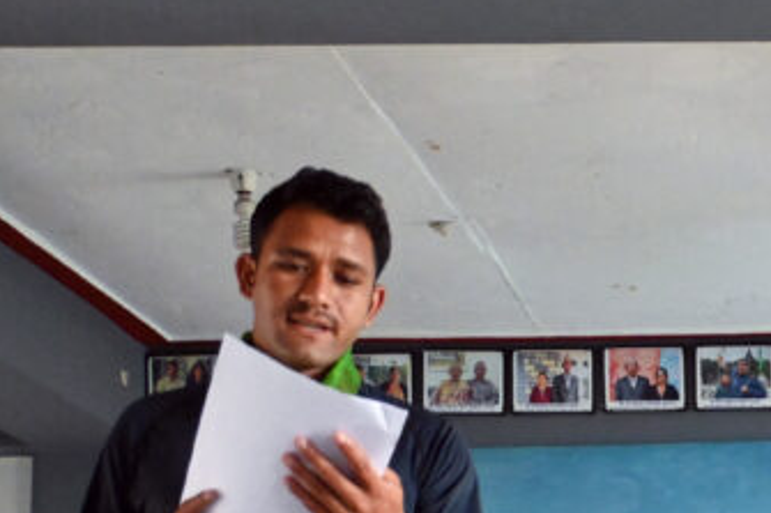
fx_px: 2259
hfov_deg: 17.8
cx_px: 1066
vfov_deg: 12.7
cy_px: 608
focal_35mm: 106
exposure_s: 1/125
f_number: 4.2
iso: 3200
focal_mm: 23
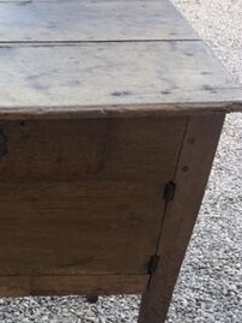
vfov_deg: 27.3
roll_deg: -0.4
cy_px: 277
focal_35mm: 69
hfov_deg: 20.3
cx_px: -28
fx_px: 643
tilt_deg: -39.3
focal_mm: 4.15
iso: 32
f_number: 2.2
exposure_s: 1/100
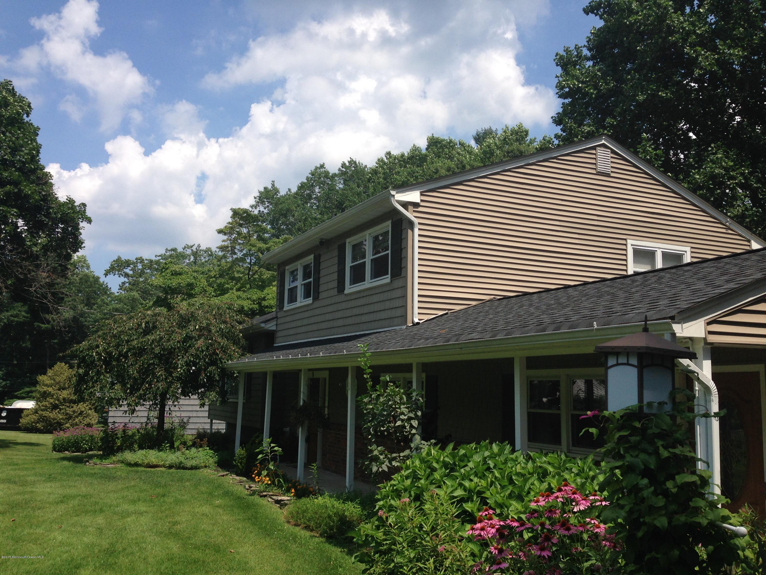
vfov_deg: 42.9
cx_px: 383
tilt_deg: +7.8
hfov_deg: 55.4
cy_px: 288
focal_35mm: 33
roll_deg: -1.1
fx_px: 730
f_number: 2.4
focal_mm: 4.12
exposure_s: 1/1808
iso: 50
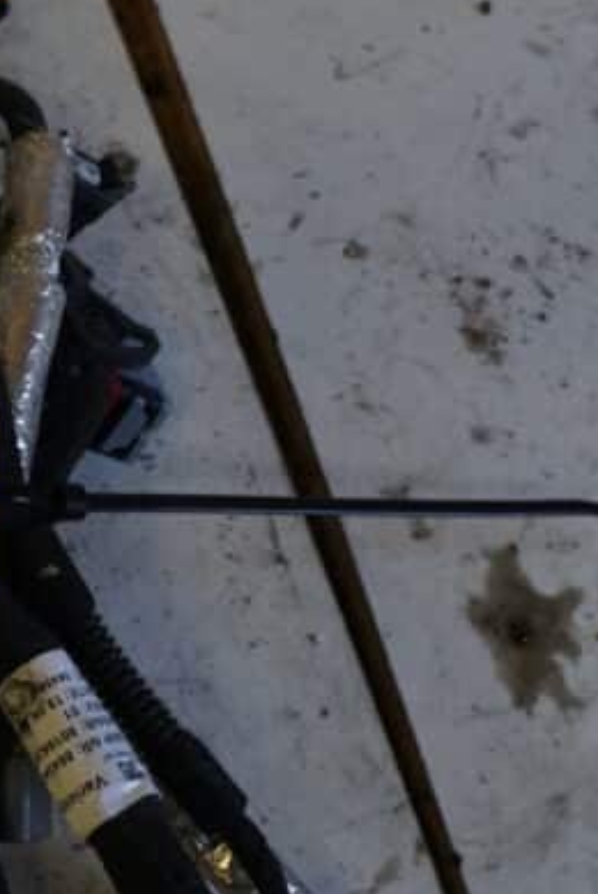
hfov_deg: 18.7
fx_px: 1766
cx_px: 12
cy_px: 470
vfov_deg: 28.4
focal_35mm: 71
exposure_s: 1/60
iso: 640
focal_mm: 18
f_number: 4
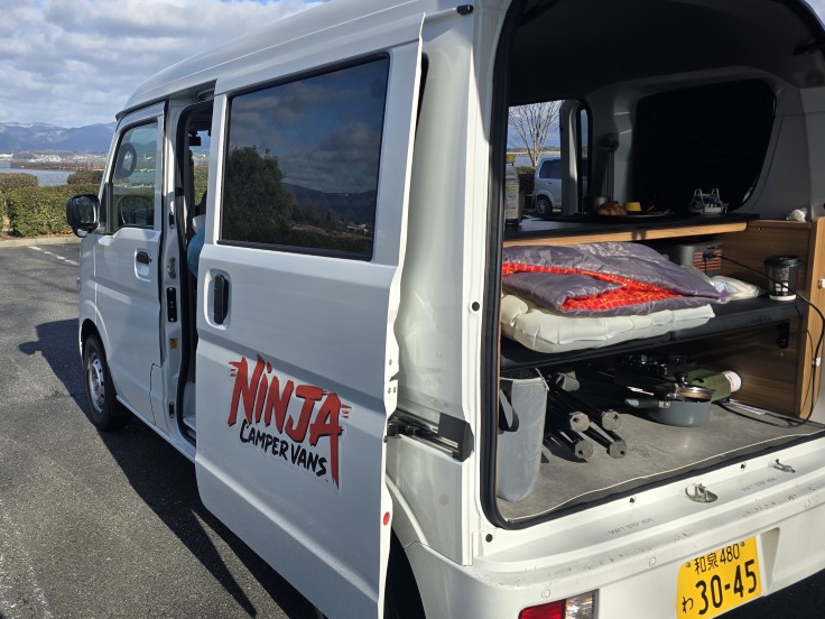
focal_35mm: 32
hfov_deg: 55.4
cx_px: 265
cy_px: 287
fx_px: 763
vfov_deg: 44.1
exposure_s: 1/711
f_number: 1.7
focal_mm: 6.3
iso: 12
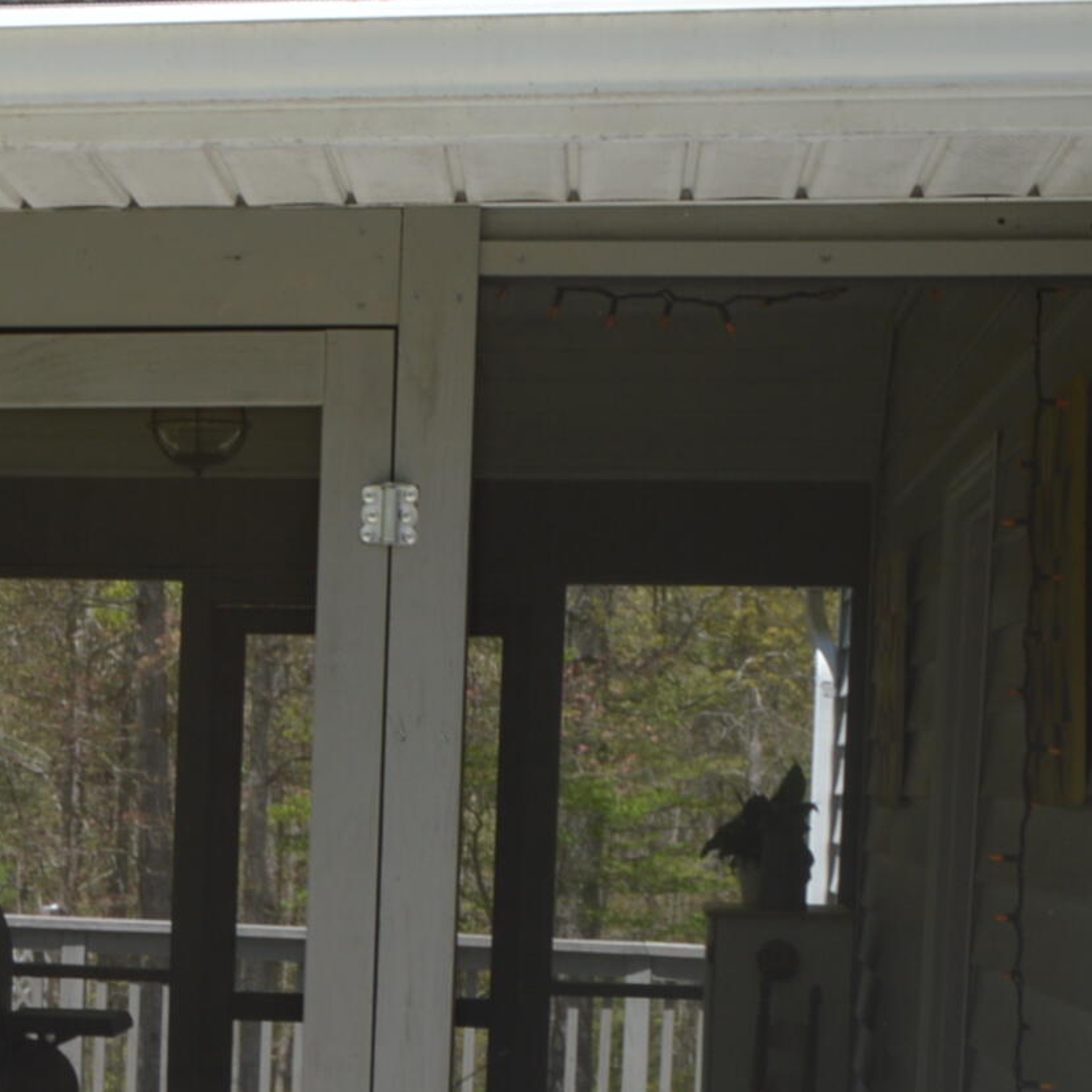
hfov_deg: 16.8
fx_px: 3605
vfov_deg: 17.0
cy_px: 990
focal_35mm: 101
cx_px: -46
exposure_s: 1/200
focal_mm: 22
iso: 100
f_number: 6.3
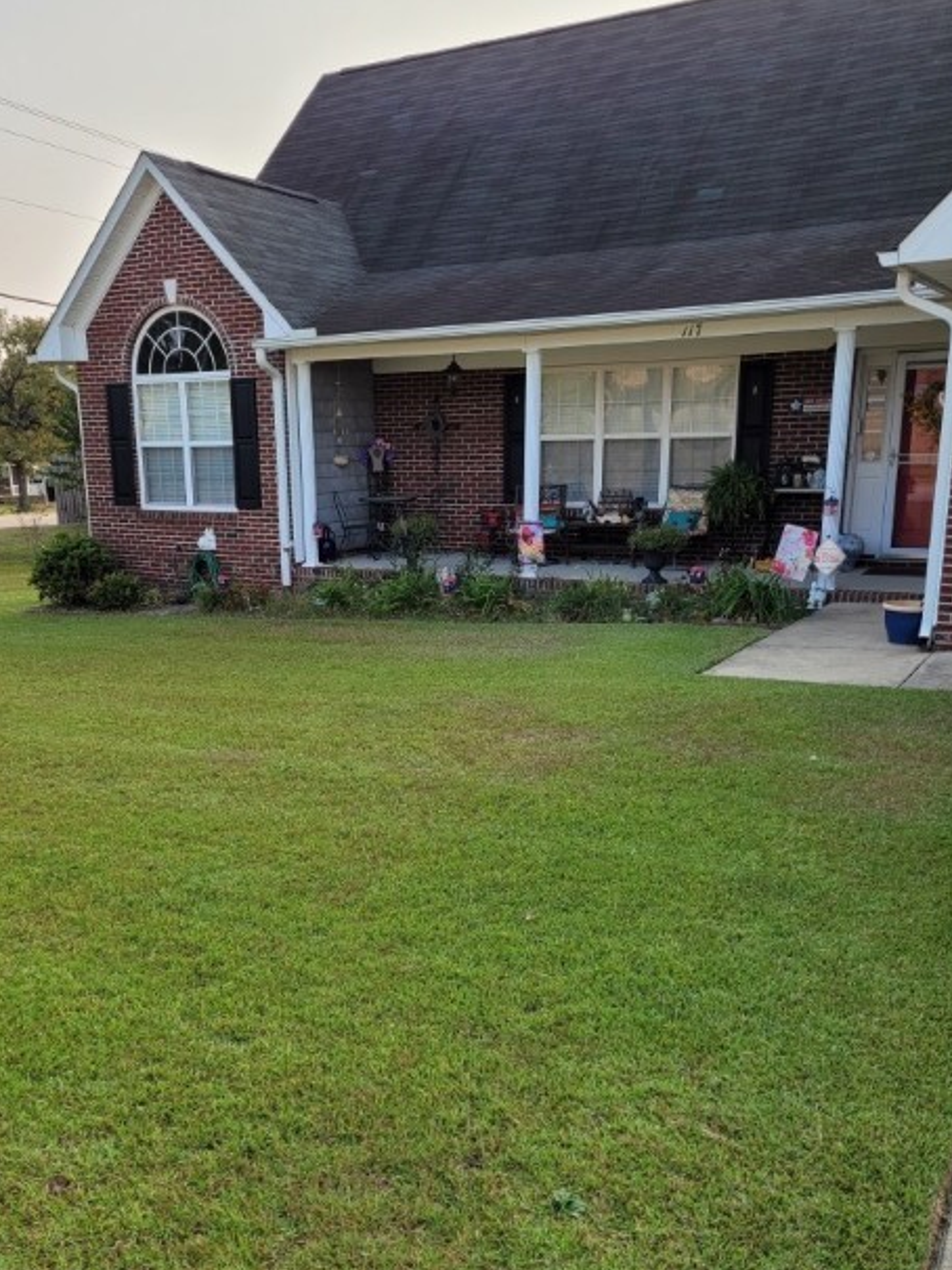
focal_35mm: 33
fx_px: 1210
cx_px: 401
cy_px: 768
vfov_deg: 54.9
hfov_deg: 42.8
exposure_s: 1/614
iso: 40
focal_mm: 5.4
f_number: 1.8
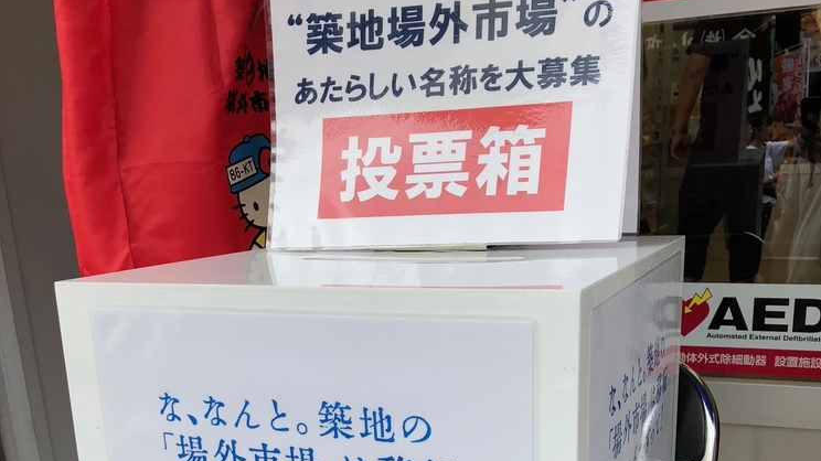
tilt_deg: -16.6
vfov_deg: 26.8
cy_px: 455
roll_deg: +3.3
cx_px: 423
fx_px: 914
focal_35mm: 42
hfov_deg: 48.4
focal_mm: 4
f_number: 1.8
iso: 20
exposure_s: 1/454
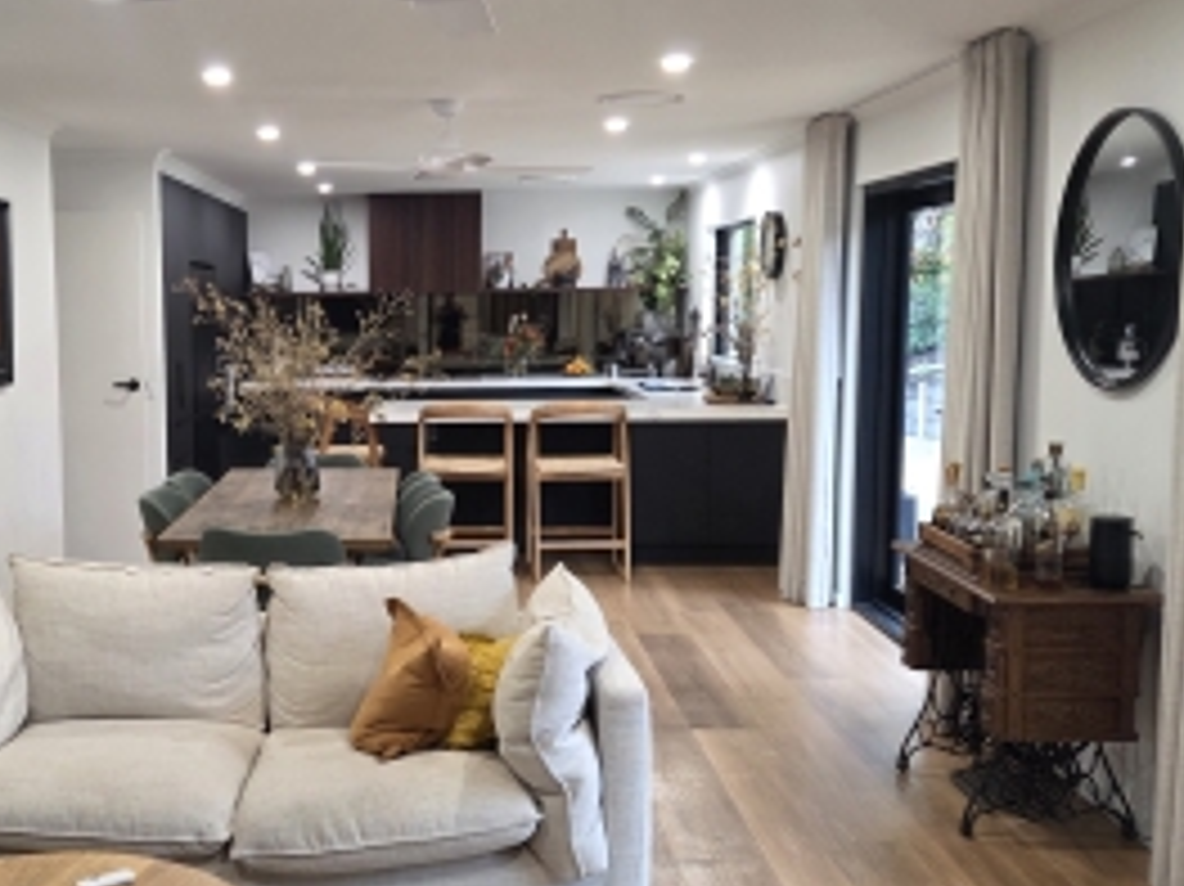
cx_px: 333
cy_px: 472
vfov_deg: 34.3
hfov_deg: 43.7
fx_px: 1436
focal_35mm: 42
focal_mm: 5.4
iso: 400
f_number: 1.8
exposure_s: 1/100
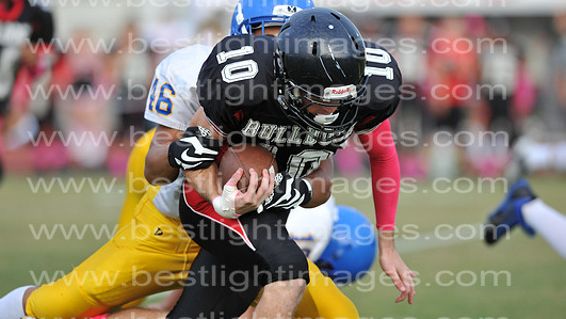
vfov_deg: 3.5
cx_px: 270
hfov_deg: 6.3
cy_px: 162
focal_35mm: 343
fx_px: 5149
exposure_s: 1/1600
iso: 1000
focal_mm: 300
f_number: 4
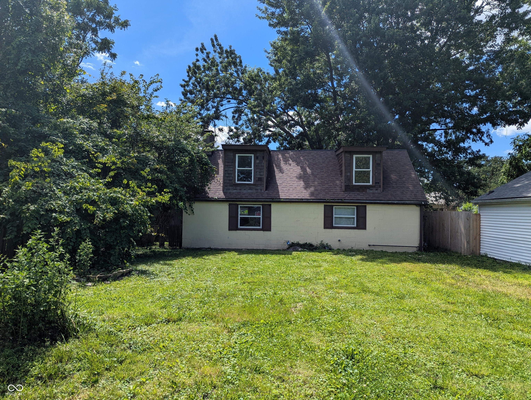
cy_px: 200
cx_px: 266
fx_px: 369
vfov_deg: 56.9
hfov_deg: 71.5
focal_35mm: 24
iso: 45
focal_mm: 6.81
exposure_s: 1/1795
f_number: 1.85
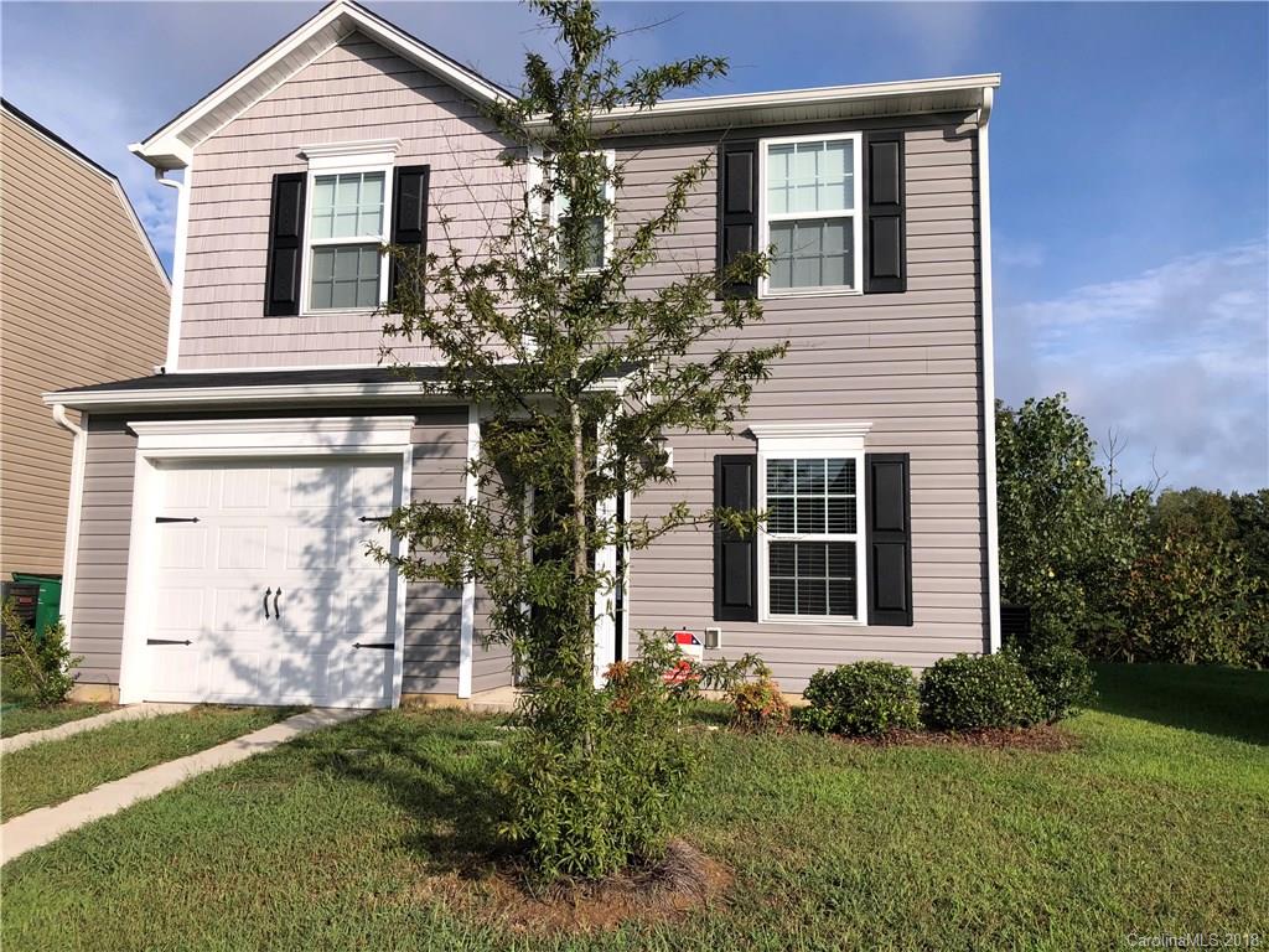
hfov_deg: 63.4
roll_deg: -1.2
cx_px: 634
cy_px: 476
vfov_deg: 49.7
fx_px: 1026
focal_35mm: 28
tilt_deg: +7.3
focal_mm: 4
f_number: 1.8
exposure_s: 1/3205
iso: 20
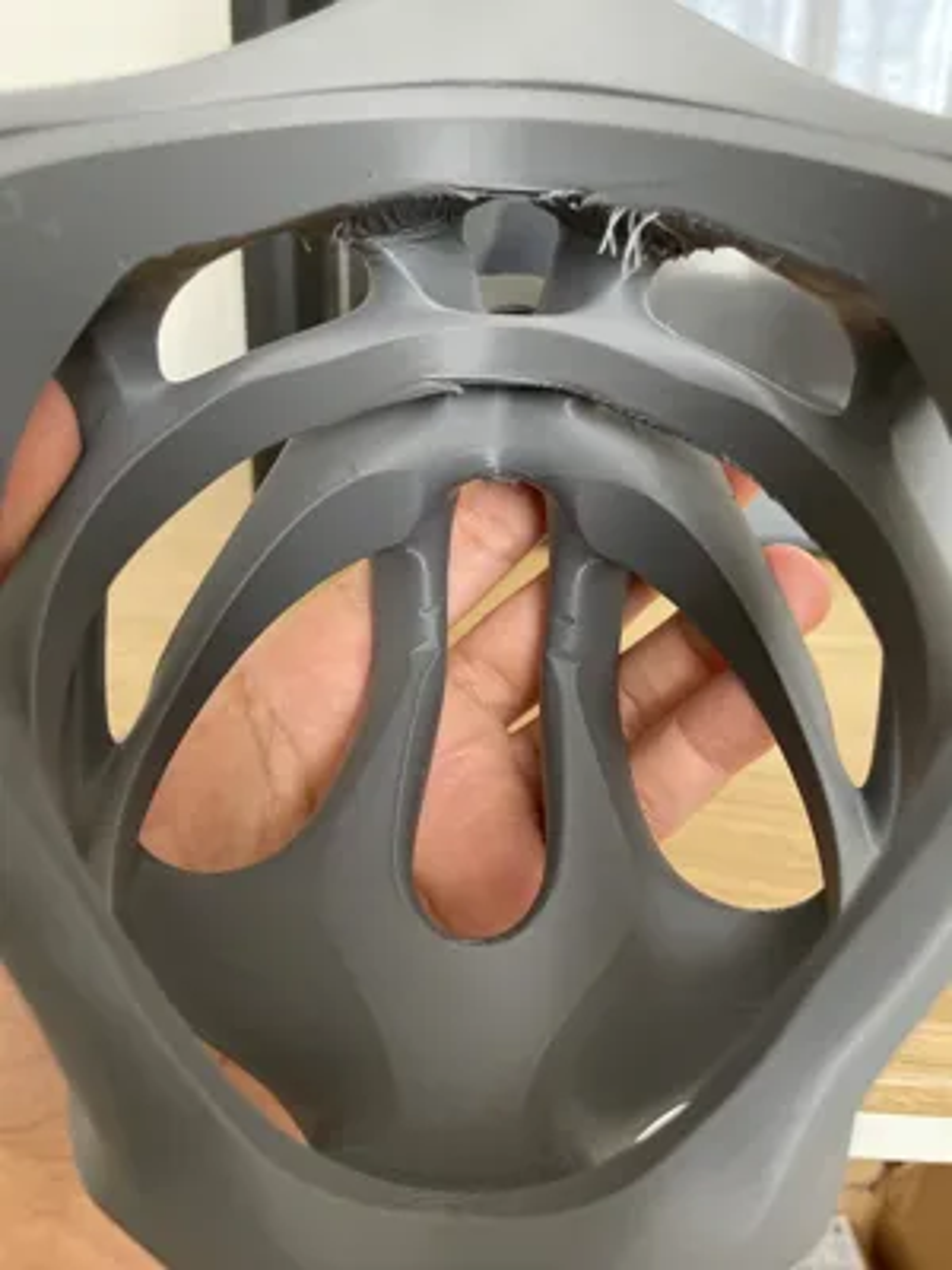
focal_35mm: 26
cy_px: 635
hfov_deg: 53.1
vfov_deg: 67.3
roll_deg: -2.0
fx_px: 953
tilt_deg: -18.8
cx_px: 476
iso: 500
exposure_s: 1/60
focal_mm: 4.2
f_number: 1.6
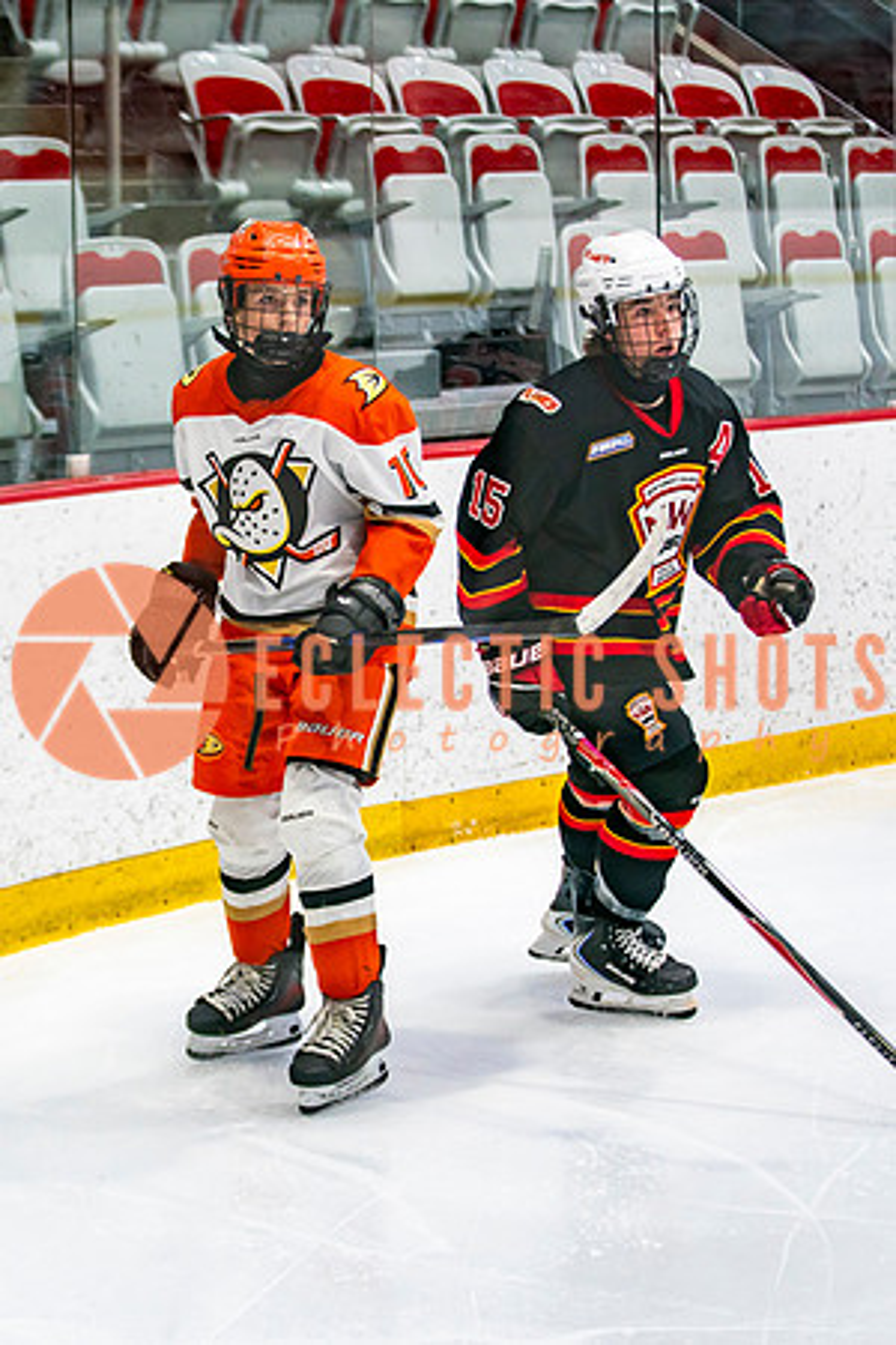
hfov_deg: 12.2
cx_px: 210
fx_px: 4175
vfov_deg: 18.3
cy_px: 707
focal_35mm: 112
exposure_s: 1/640
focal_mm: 70
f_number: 2.8
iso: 1250
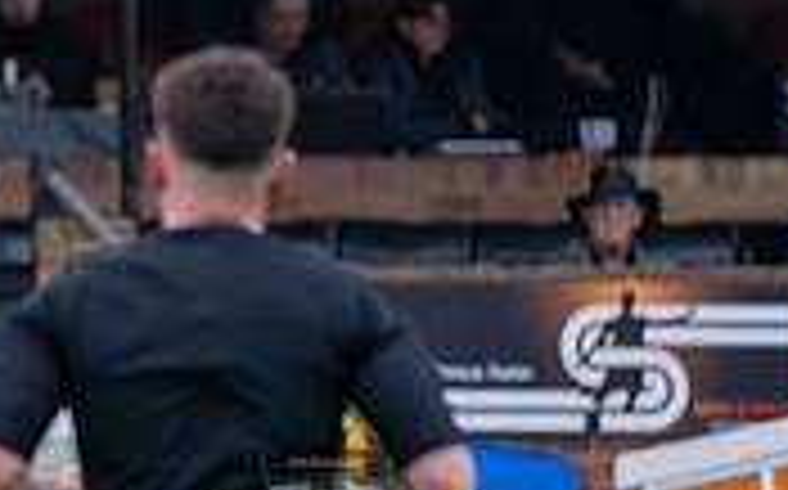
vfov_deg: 1.1
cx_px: -522
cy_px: 343
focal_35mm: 1240
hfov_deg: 1.7
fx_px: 26604
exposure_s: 1/1000
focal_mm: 200
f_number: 2.8
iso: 1600
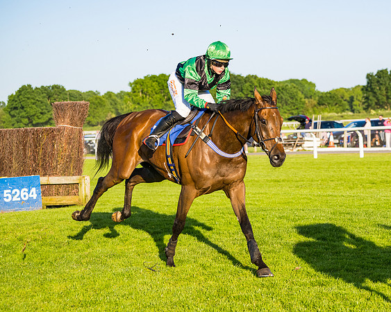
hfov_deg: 18.8
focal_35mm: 101
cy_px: 174
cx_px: 293
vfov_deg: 15.2
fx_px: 1174
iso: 400
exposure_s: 1/2500
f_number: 4
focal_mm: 70
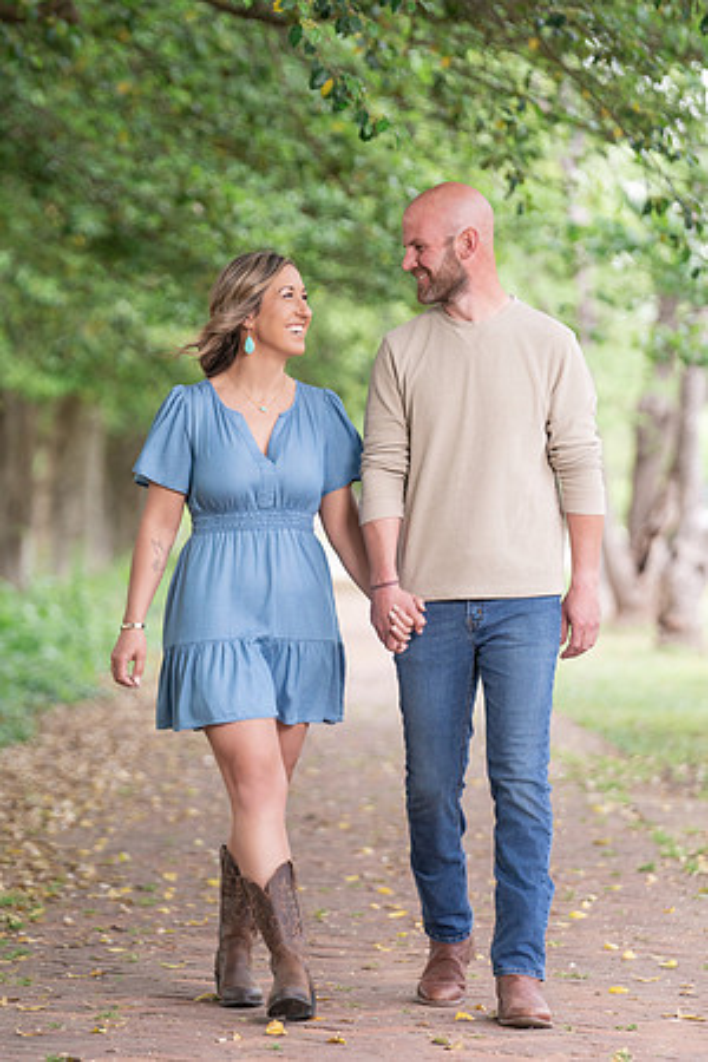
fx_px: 5251
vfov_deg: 11.5
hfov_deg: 7.7
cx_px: 354
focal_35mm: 178
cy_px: 531
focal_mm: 178
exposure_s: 1/200
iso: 800
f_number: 4
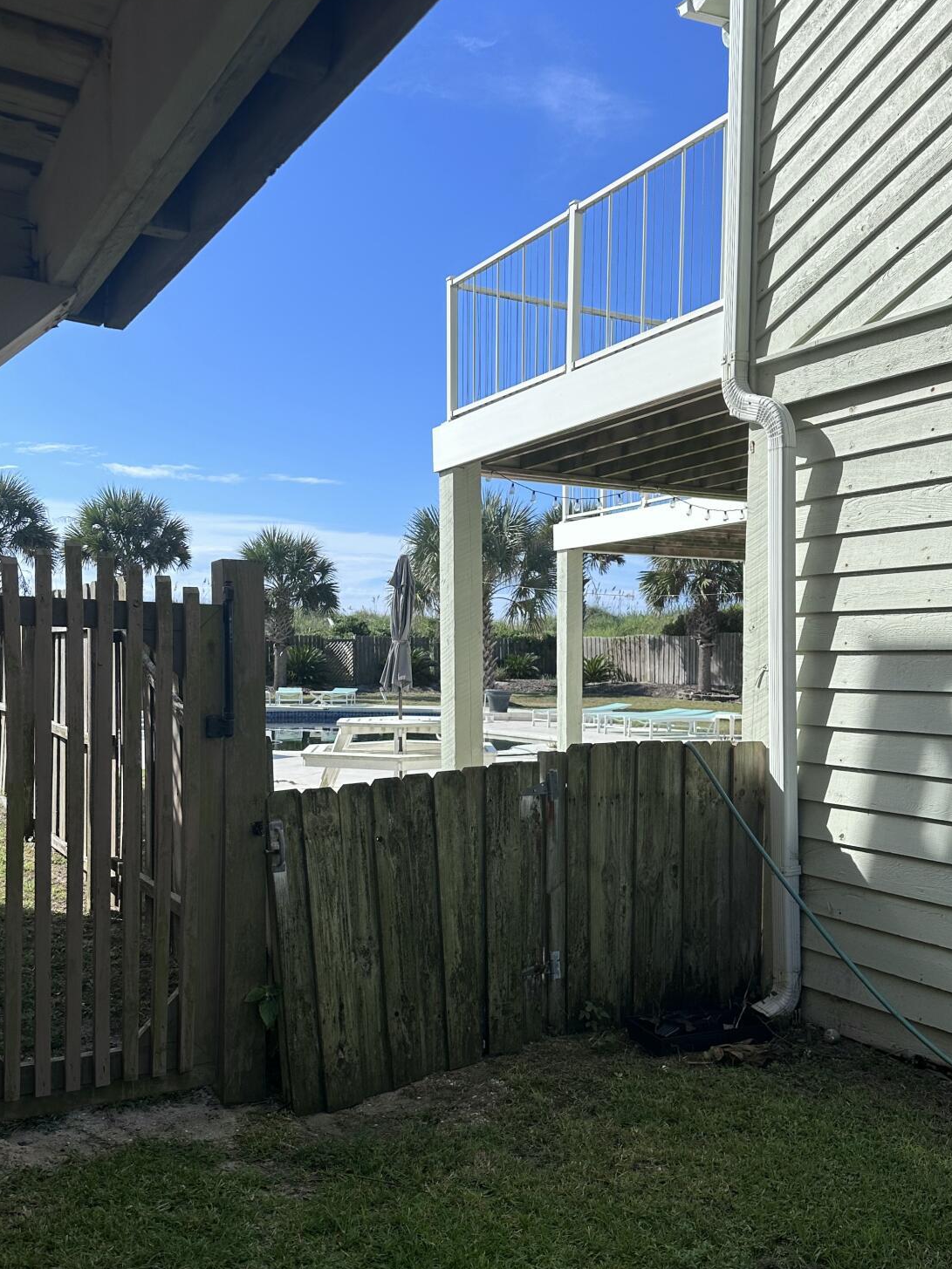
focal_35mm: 33
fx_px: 1210
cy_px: 692
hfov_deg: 42.9
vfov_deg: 55.3
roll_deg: -1.7
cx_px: 511
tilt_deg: -0.5
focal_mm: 6.86
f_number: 1.78
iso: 80
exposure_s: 1/4348
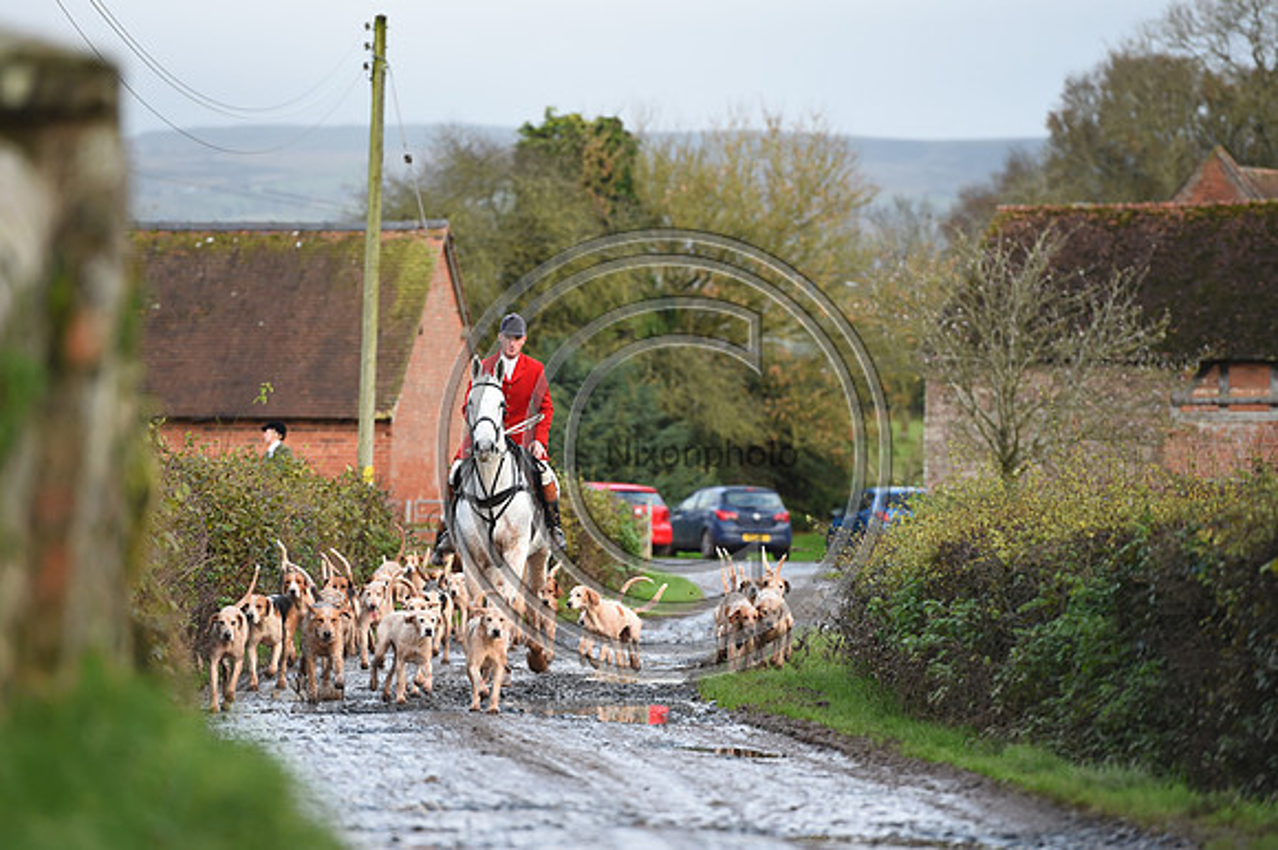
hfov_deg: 10.3
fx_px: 7096
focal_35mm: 200
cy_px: 425
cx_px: 639
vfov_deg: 6.9
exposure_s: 1/1000
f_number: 3.5
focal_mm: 200
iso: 1250
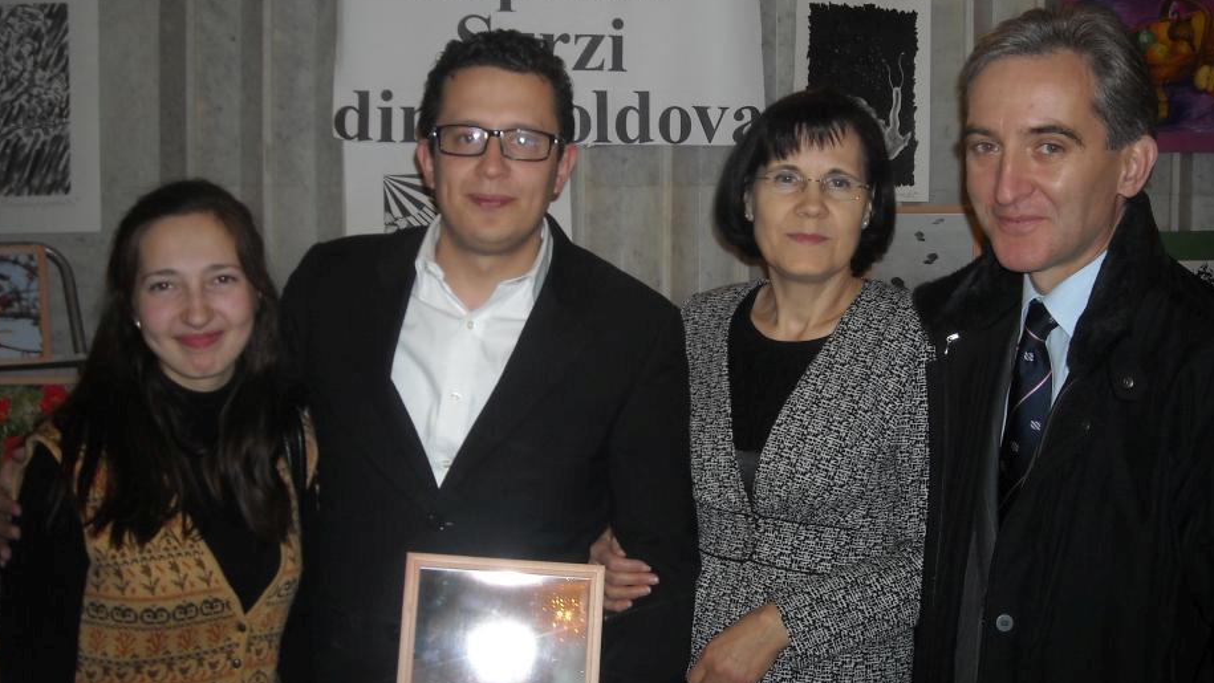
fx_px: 1288
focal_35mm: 40
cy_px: 298
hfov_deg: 50.5
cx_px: 628
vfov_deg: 29.7
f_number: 2.8
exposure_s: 1/60
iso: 100
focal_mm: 5.7
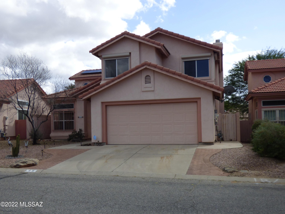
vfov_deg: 46.8
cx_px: 142
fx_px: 247
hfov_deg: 60.0
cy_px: 107
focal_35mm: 30
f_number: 3.3
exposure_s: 1/1300
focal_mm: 5.29
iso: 100
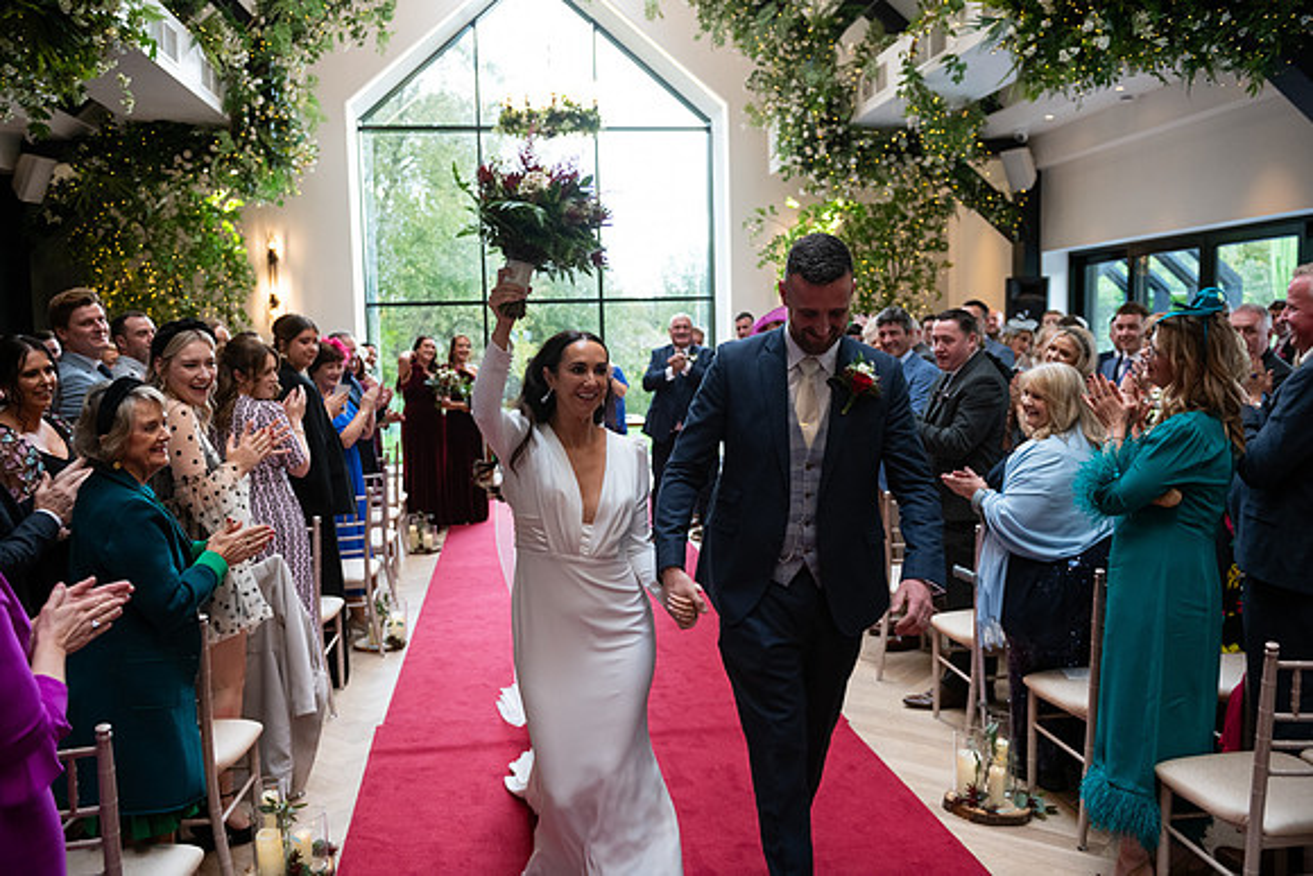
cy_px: 438
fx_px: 1131
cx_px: 656
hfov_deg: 60.3
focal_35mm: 31
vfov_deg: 42.3
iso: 800
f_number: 3.5
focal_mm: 31
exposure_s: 1/160
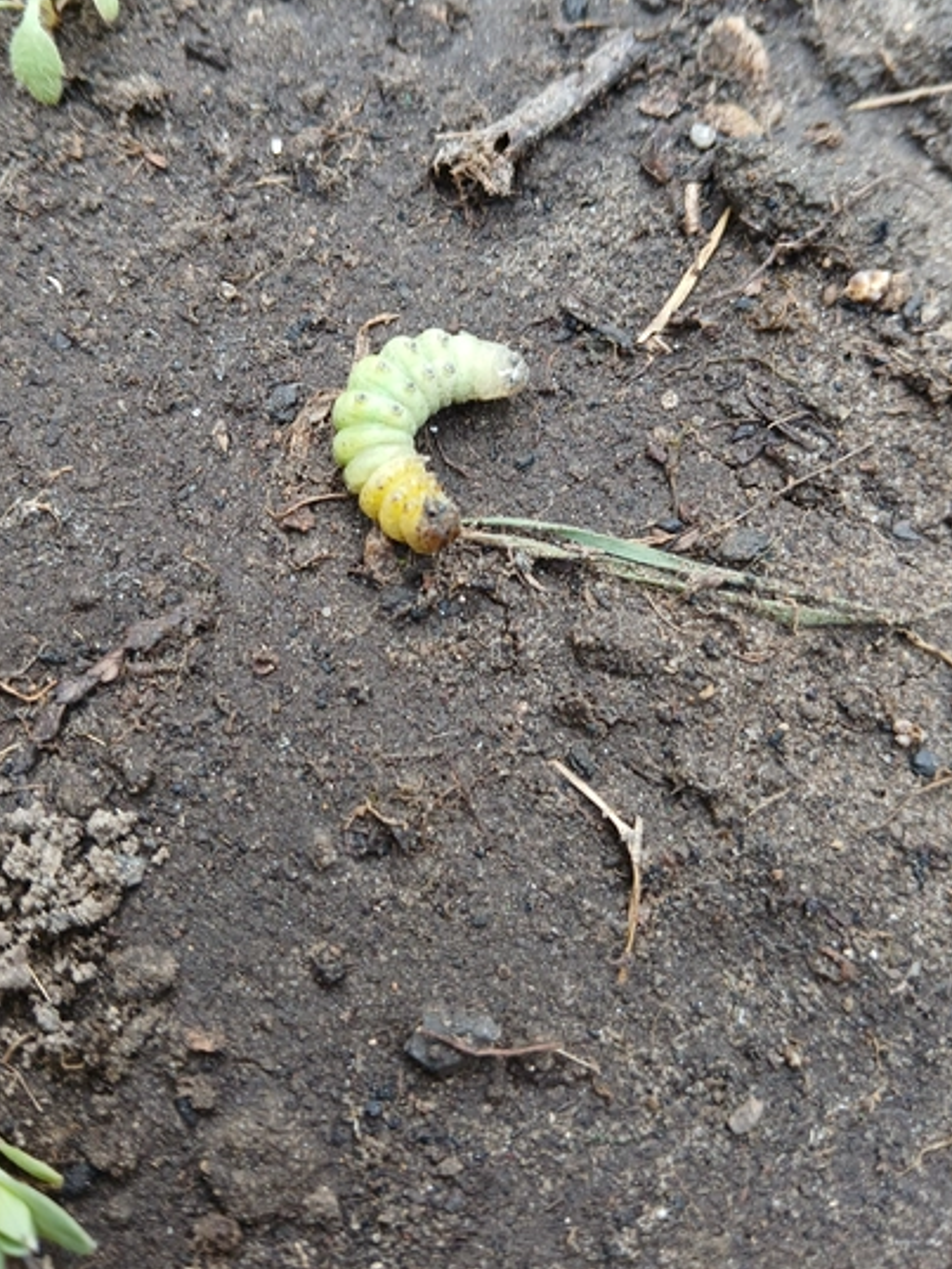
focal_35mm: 31
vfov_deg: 58.1
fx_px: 1136
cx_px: 420
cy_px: 544
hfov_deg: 45.4
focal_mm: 3.98
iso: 40
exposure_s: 1/50
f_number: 1.8
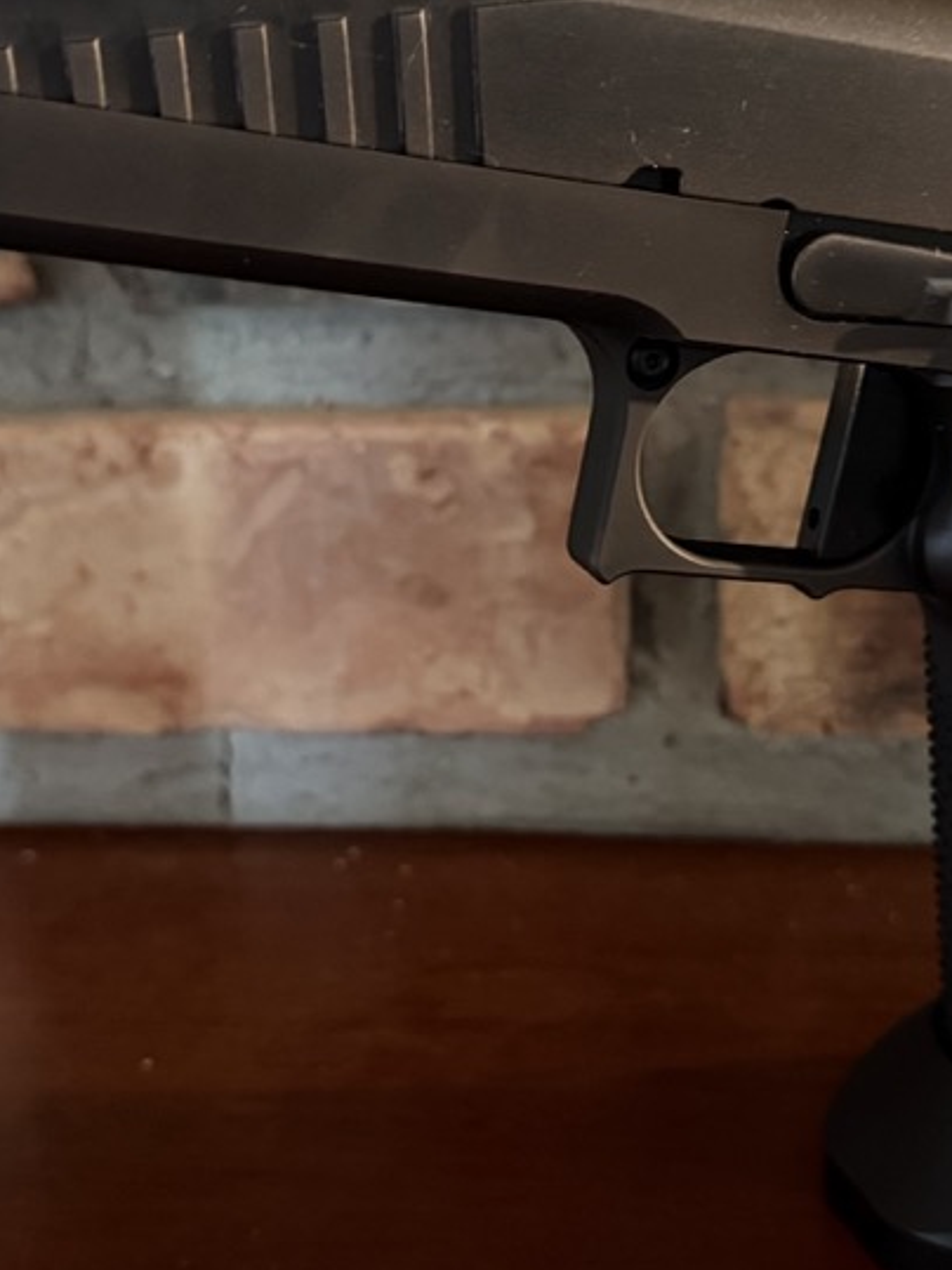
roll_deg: +2.1
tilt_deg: -20.2
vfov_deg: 33.8
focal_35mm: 57
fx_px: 2091
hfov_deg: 25.6
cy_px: 601
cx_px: 488
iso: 1000
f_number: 1.78
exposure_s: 1/30
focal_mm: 6.76
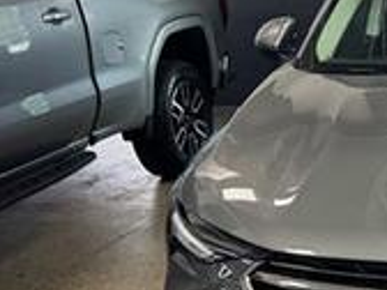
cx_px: 468
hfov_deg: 24.4
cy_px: 228
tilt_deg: -17.2
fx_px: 805
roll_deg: +1.7
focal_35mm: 72
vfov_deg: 20.2
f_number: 1.78
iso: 125
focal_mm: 6.76
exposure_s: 1/120
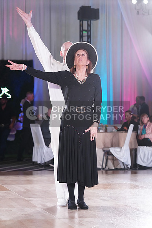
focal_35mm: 100
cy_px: 114
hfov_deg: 13.7
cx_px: 76
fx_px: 633
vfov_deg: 20.4
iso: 3200
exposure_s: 1/400
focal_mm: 100
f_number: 4
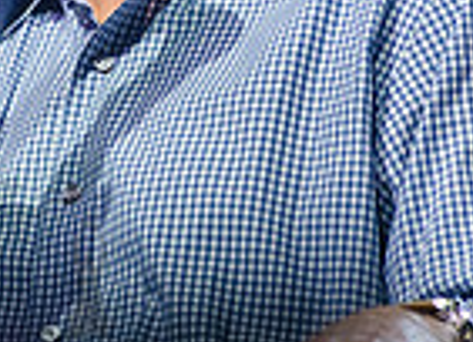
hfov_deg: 2.2
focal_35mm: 904
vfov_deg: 1.6
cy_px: -164
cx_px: 229
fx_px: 12197
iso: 5000
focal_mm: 185
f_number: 4.5
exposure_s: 1/1000
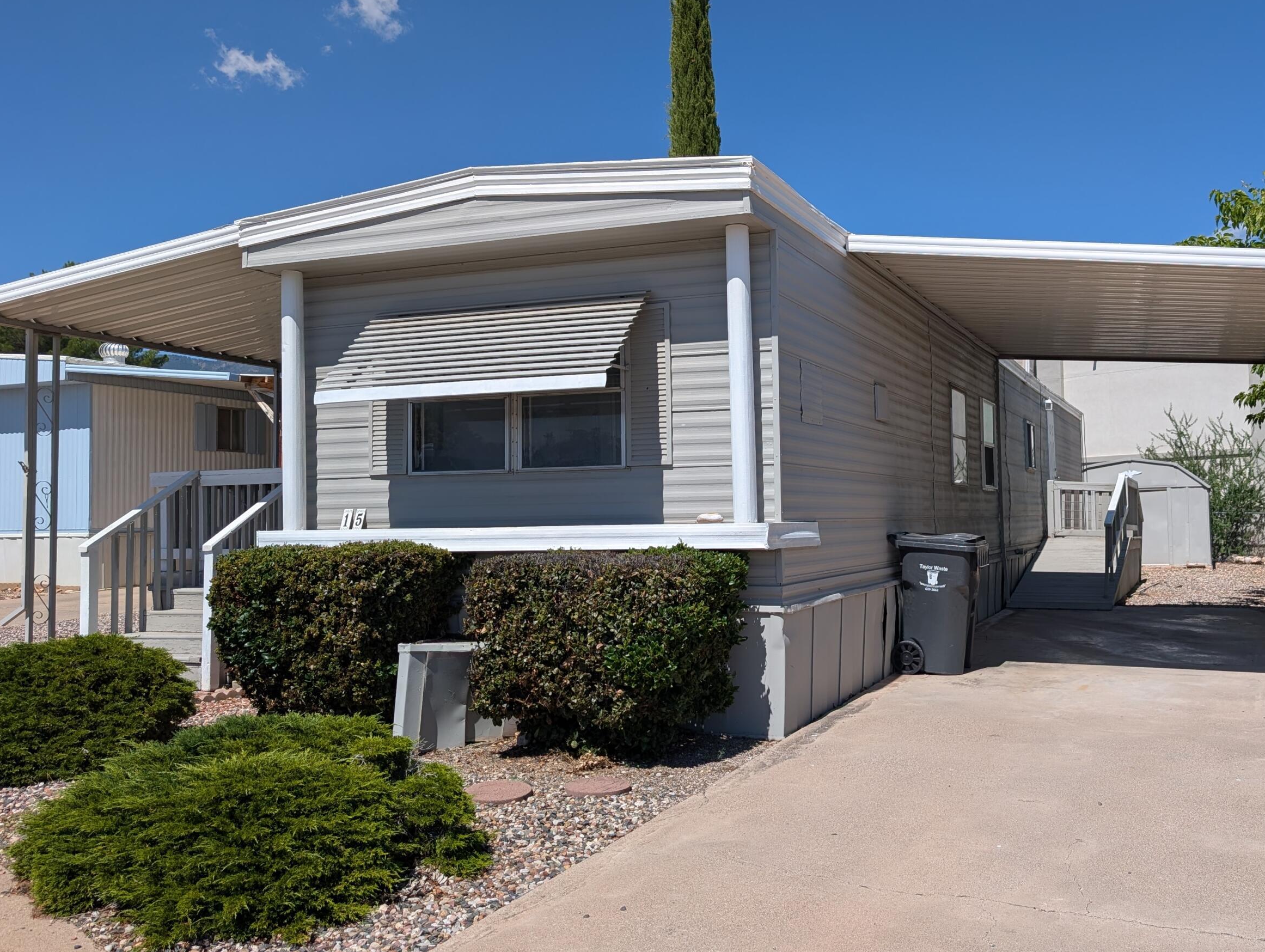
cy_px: 479
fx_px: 1134
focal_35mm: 31
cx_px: 789
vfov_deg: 45.5
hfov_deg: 57.6
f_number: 1.68
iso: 20
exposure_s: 1/1689
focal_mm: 6.9
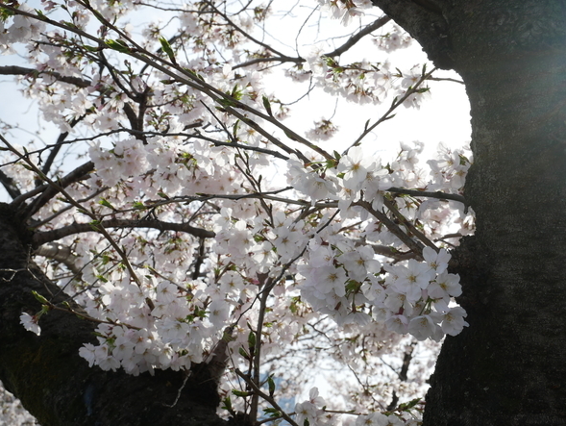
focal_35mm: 55
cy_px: 212
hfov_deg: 34.9
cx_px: 280
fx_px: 900
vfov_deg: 26.6
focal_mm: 27
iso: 200
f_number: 9
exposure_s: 1/320
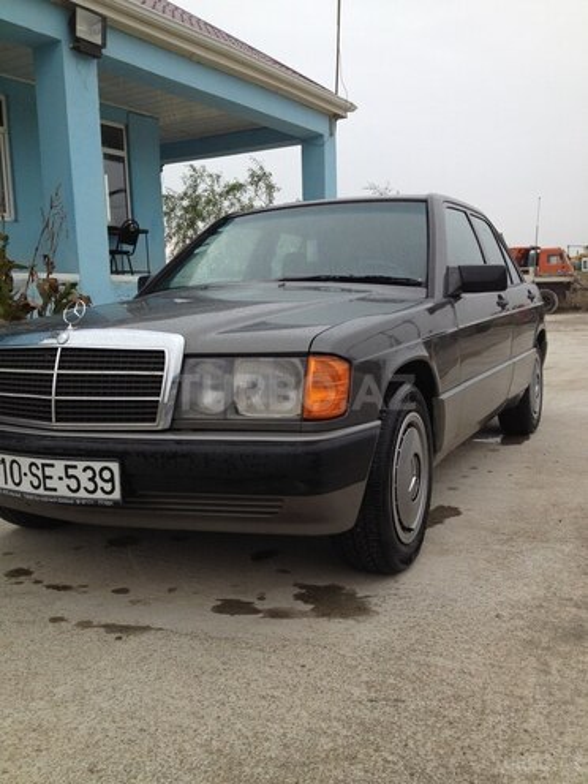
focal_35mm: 35
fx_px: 793
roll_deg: +2.0
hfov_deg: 40.7
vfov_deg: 52.6
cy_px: 392
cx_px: 294
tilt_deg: -5.0
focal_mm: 4.28
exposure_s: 1/239
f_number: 2.4
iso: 50
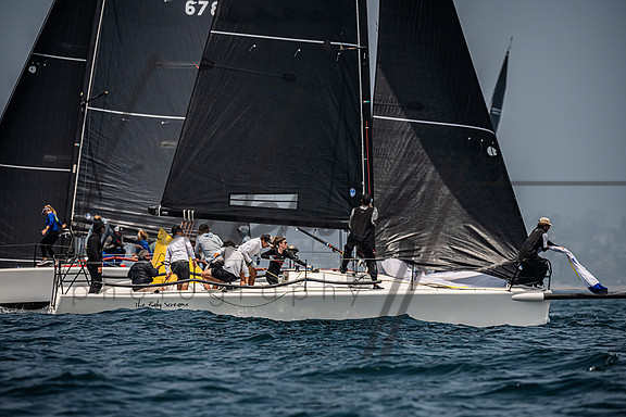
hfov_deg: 6.5
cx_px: 314
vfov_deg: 4.3
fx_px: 5547
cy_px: 209
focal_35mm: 319
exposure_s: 1/5000
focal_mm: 310
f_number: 6.3
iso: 400
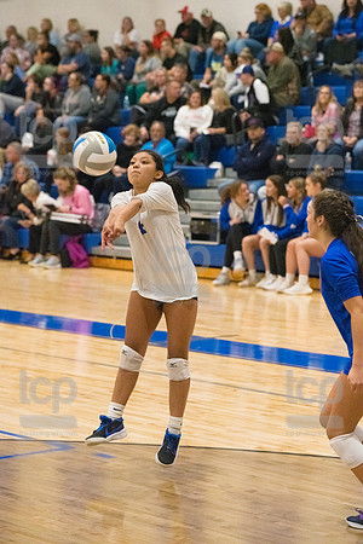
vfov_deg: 16.8
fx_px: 1845
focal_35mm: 122
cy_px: 272
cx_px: 182
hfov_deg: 11.2
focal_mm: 122
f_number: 4.5
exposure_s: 1/1600
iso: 10000
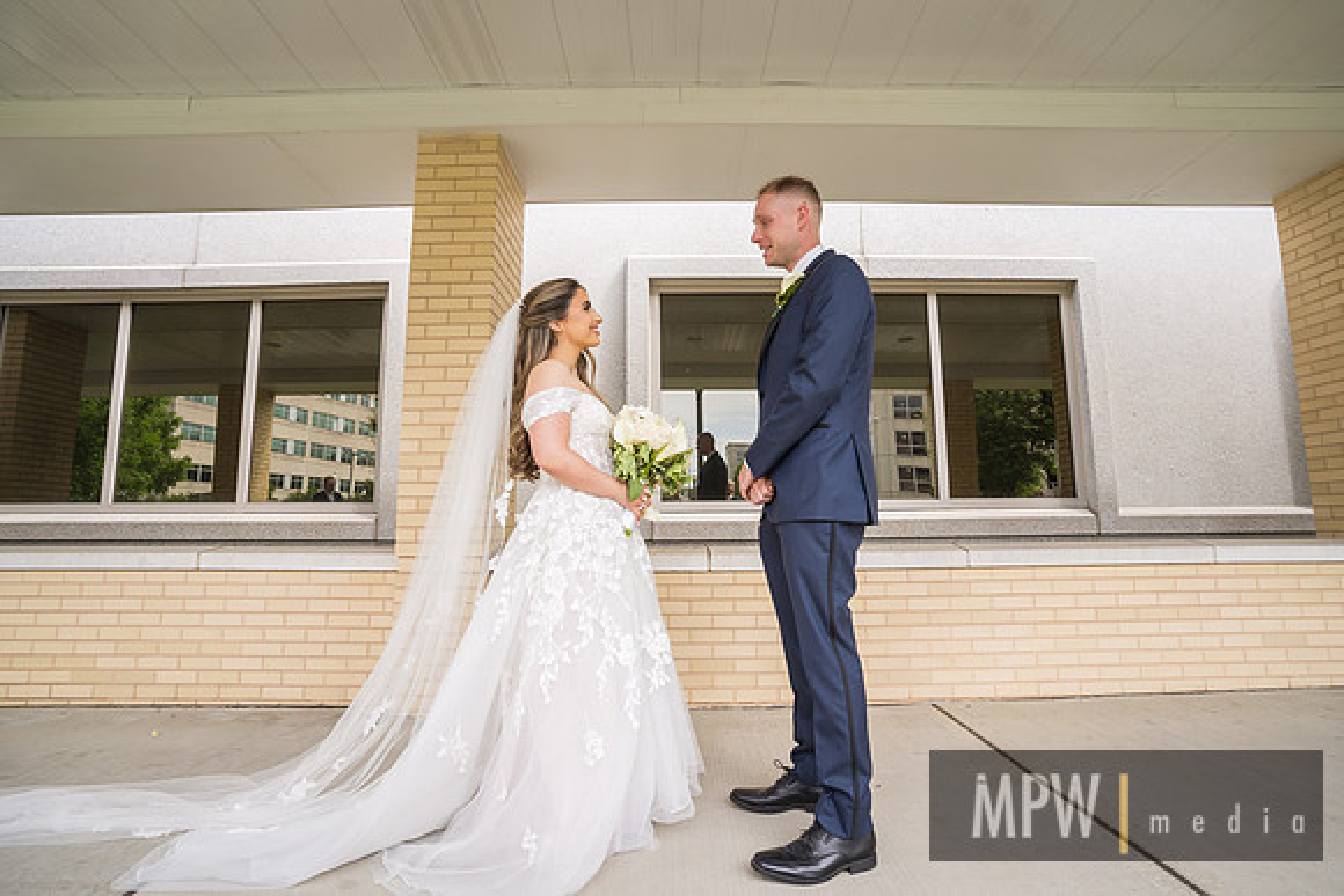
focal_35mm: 17
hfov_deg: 93.3
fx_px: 635
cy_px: 448
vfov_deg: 70.5
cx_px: 672
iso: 100
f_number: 2.8
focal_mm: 17
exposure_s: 1/250
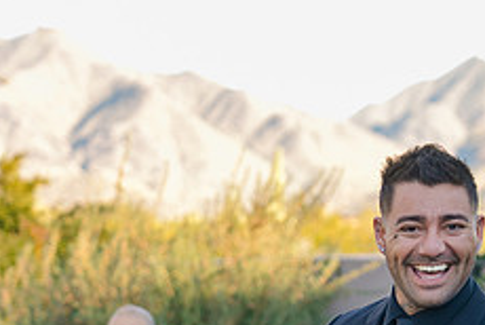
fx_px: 2482
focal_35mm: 184
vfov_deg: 7.4
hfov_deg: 11.1
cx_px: 323
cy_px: 375
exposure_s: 1/250
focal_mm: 73
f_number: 4
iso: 320
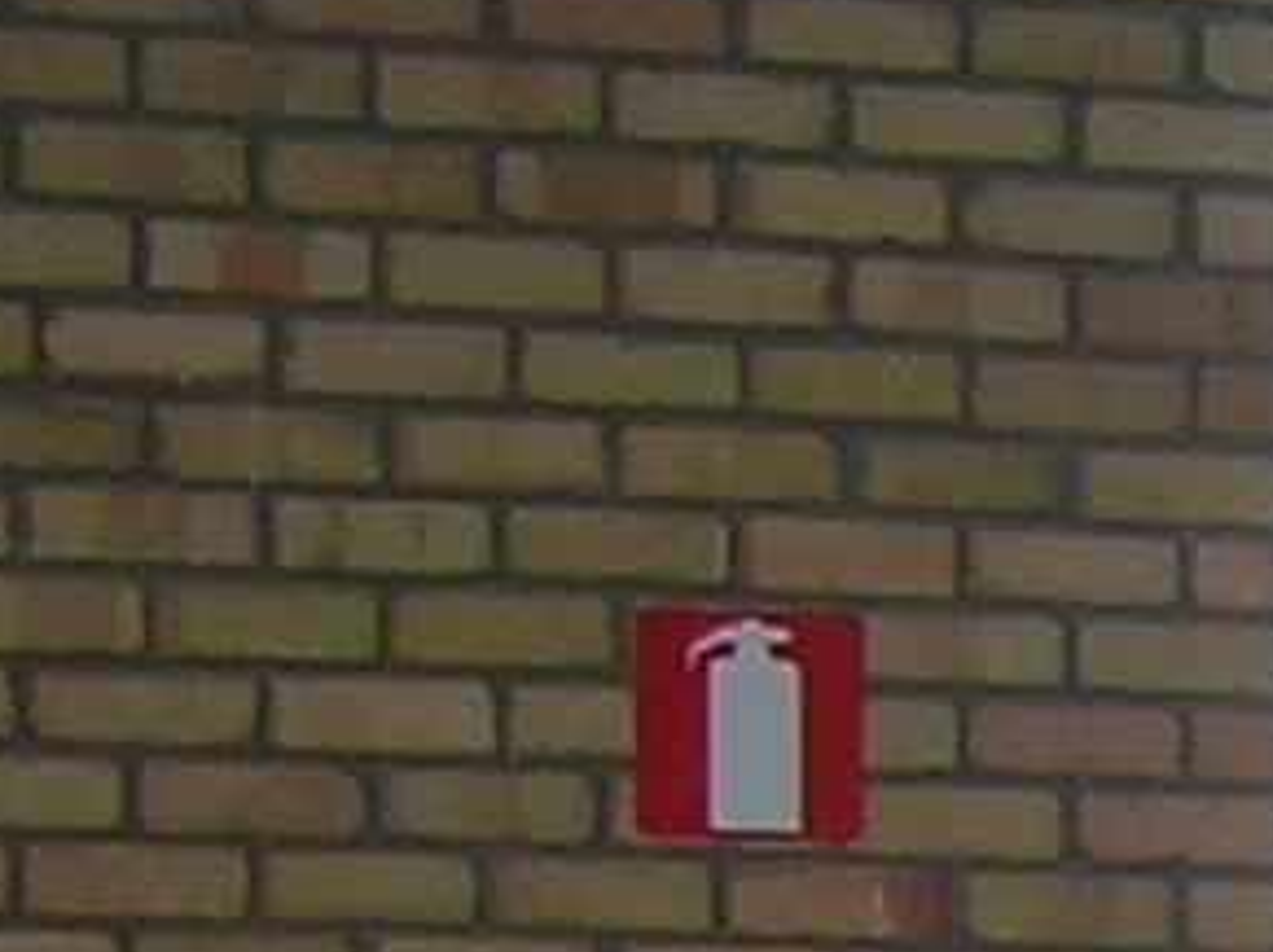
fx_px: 9848
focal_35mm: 268
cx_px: 3867
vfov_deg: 5.1
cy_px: 3198
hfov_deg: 6.7
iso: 50
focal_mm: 5.7
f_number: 2.9
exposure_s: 1/33.2
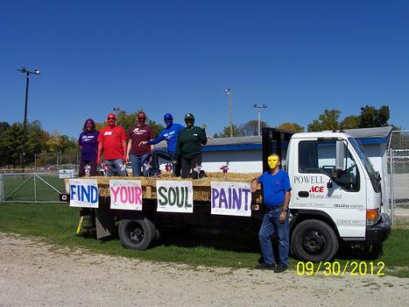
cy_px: 154
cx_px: 204
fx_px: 413
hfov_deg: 52.6
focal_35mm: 35
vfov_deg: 40.7
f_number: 5.6
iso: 80
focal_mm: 6
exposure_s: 1/750
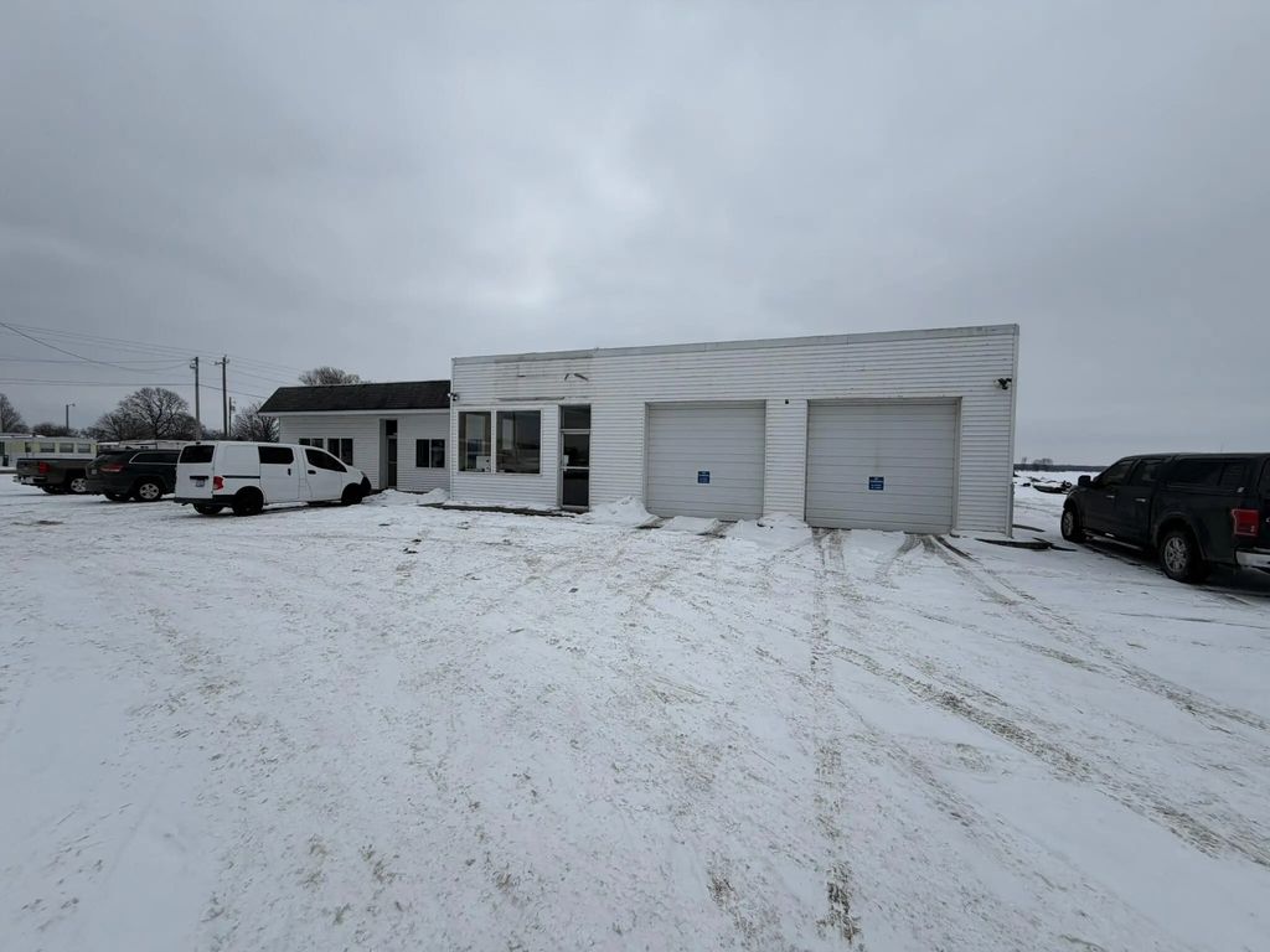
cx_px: 635
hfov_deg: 102.1
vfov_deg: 85.7
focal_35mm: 14
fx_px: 514
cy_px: 476
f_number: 2.2
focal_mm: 2.22
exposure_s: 1/2092
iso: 20
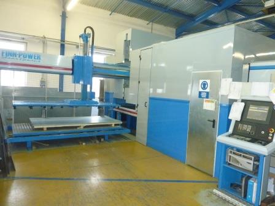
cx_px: 138
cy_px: 103
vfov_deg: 54.9
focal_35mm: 25
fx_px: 199
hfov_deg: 69.4
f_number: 3.3
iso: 640
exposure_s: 1/30
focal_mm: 4.1
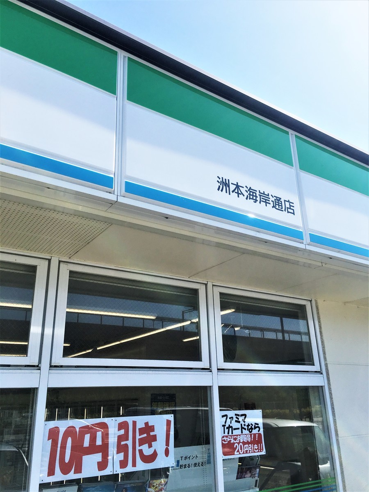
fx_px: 412
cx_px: 184
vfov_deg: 61.7
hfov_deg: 48.2
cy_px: 246
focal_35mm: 29
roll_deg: +2.5
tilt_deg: +20.9
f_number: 2.2
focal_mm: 4.15
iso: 25
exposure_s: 1/1451
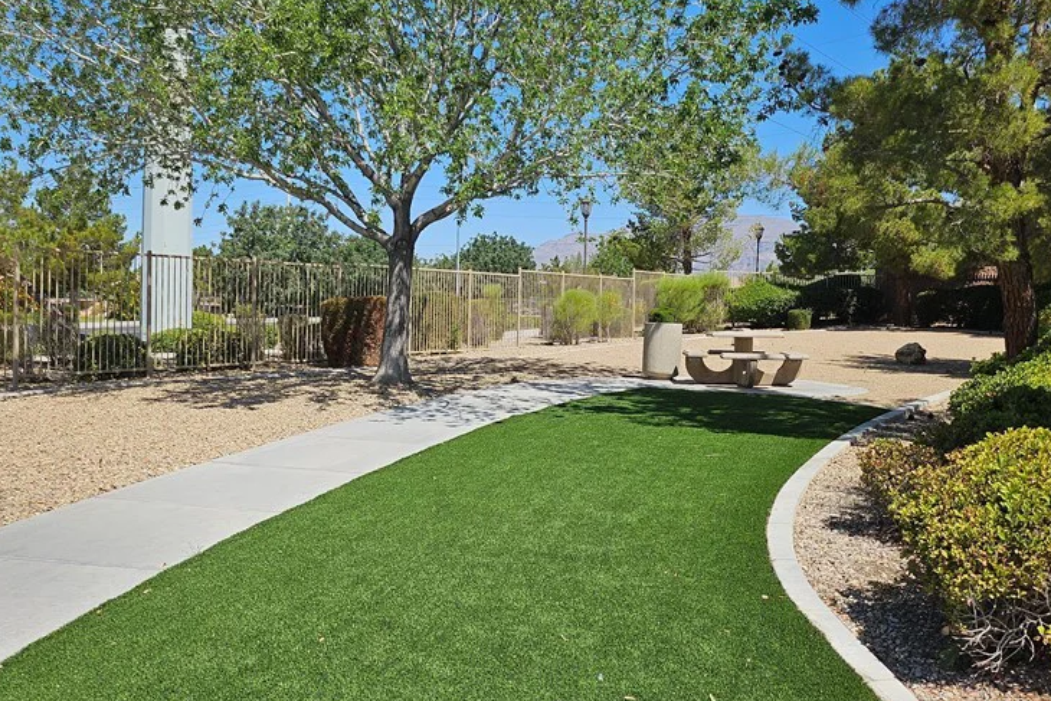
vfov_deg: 37.9
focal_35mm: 35
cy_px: 343
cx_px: 490
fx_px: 1022
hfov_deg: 54.4
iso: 50
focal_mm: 5
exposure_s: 1/5116
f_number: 1.8
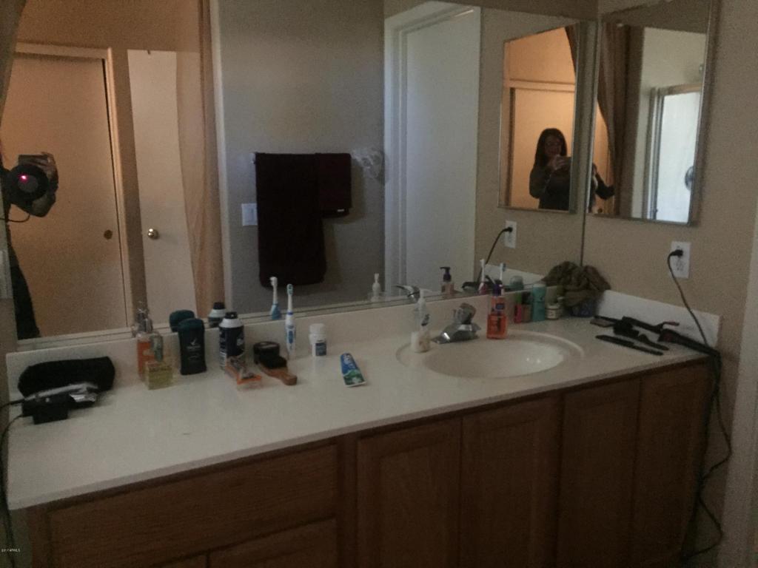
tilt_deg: -11.9
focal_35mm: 29
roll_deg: -0.4
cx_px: 379
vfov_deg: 48.2
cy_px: 284
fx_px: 635
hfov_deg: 61.7
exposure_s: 1/15
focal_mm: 4.15
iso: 1000
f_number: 2.2
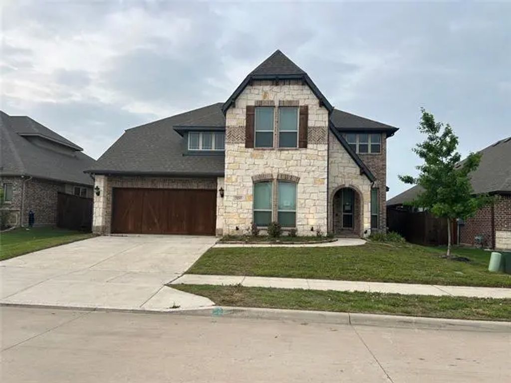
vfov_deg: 53.1
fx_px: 384
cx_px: 256
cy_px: 192
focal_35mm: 26
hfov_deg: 67.3
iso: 50
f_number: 1.5
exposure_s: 1/859
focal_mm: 5.7
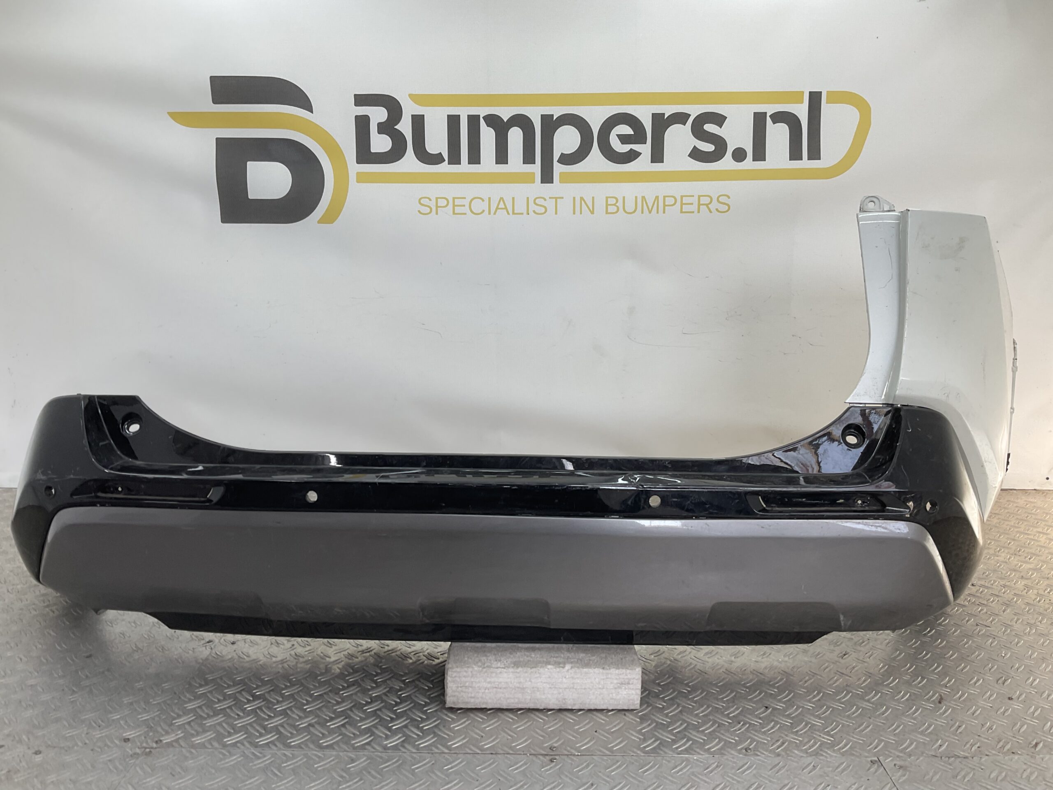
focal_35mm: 29
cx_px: 526
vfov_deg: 48.2
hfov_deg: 61.7
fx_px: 882
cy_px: 395
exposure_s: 1/139
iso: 16
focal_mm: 3
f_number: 1.8
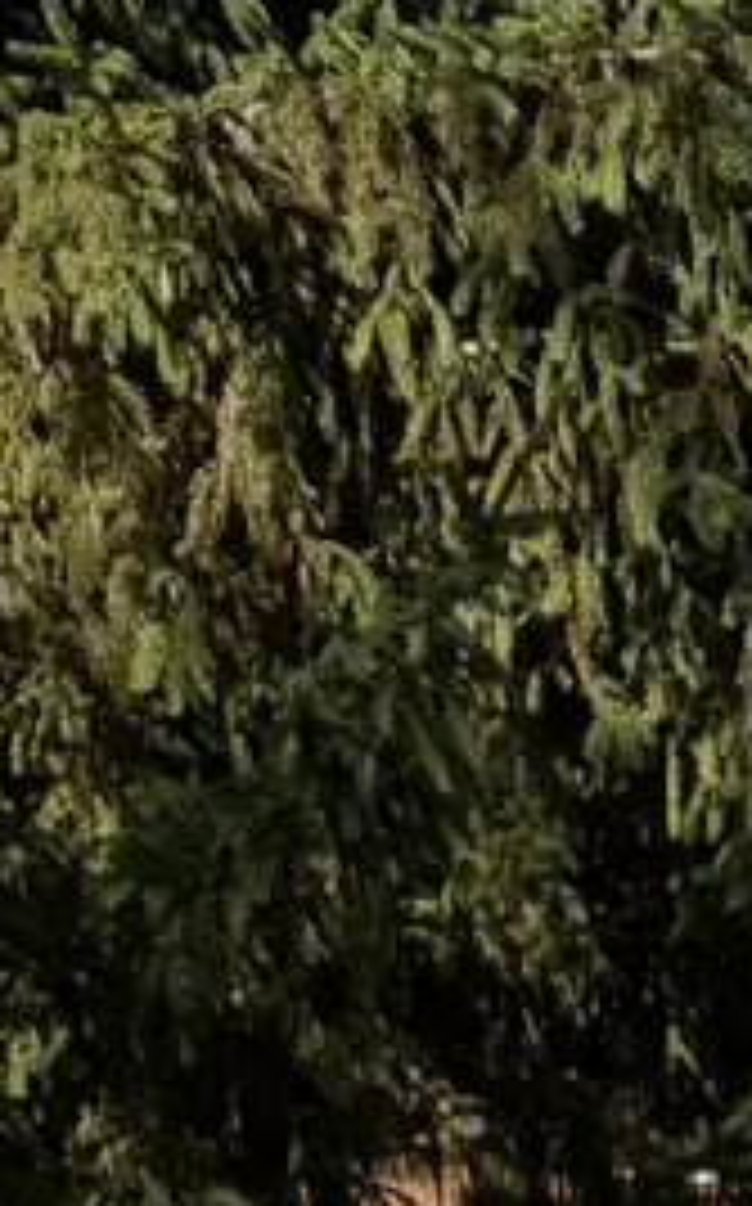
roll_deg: -2.2
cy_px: 2664
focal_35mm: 114
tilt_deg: -22.0
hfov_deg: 10.3
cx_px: 1666
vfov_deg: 14.2
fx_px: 3746
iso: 80
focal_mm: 6.76
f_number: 1.78
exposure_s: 1/3953
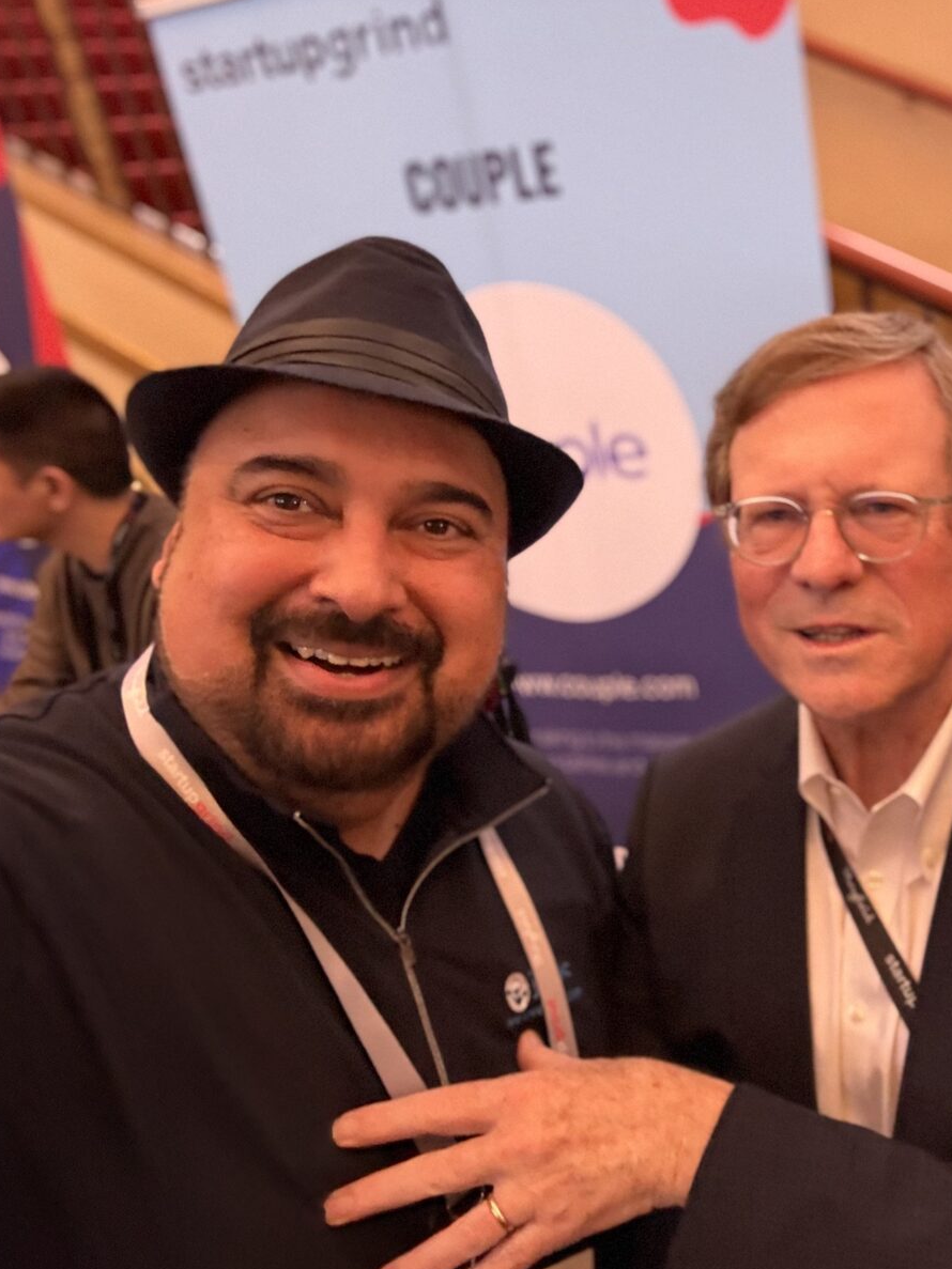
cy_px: 635
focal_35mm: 31
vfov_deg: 58.4
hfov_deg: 42.9
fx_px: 1137
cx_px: 792
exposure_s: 1/25
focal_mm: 2.69
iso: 640
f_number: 1.9
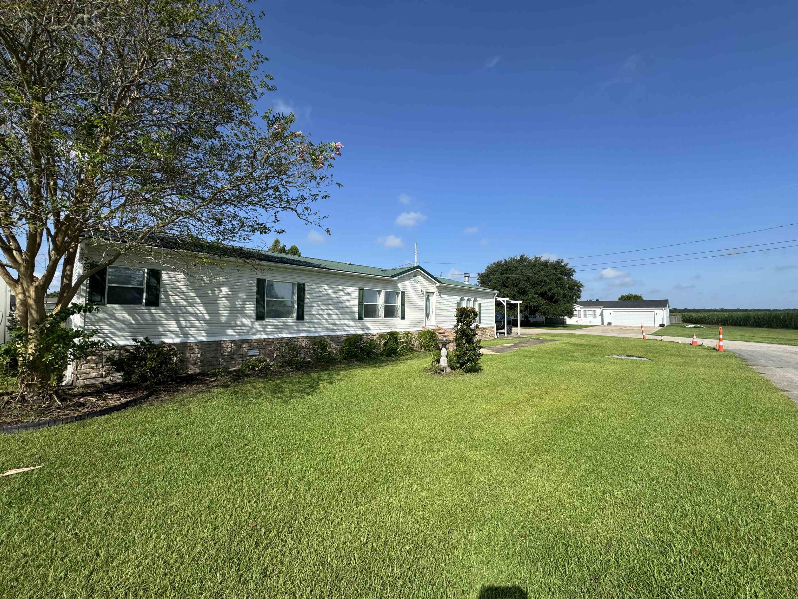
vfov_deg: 85.7
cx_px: 399
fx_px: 323
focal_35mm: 14
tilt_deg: +1.8
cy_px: 300
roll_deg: -0.4
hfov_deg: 102.1
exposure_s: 1/2208
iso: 40
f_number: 2.2
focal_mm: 2.22
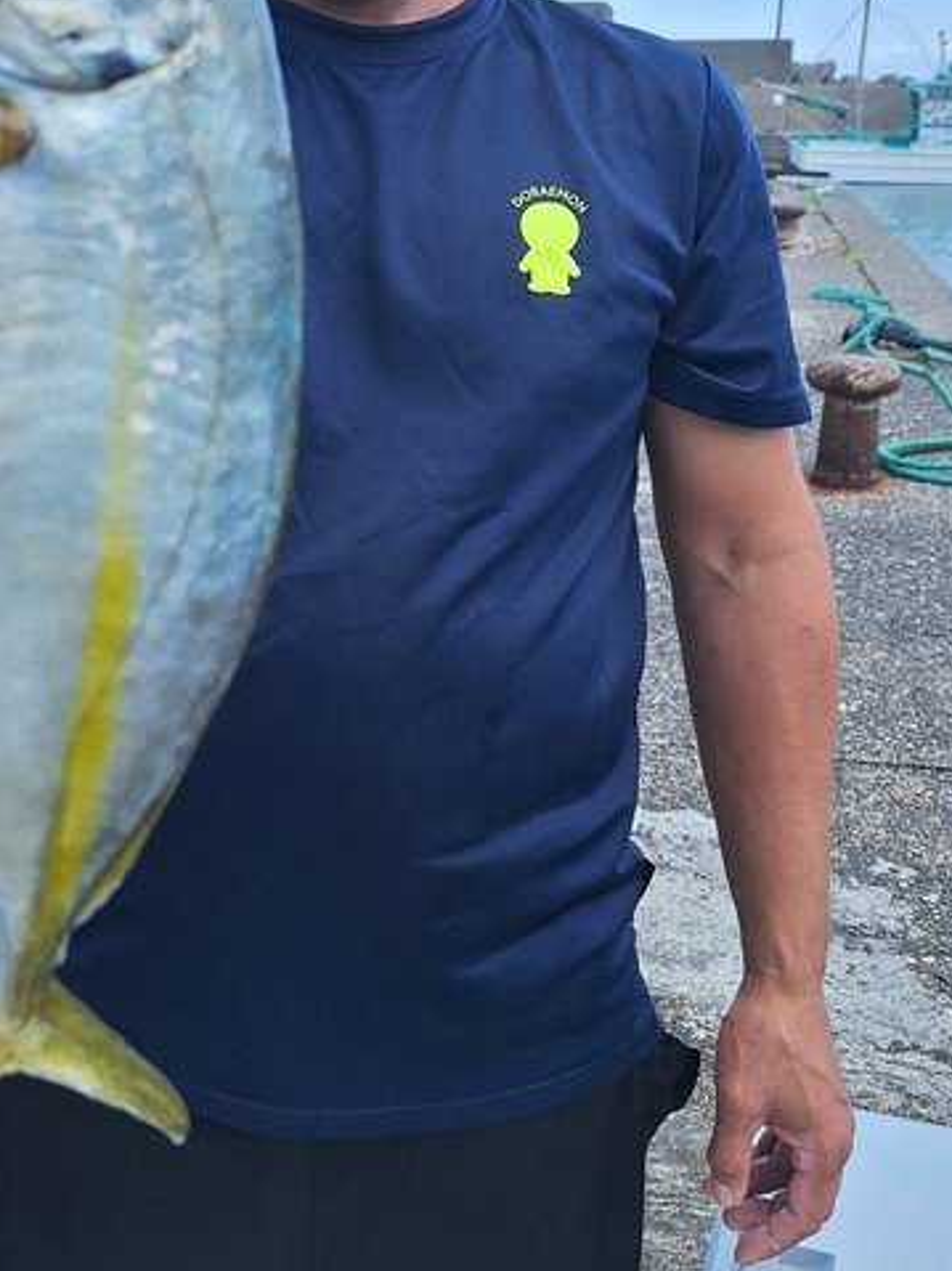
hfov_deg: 35.1
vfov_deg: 44.9
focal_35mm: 41
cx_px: 422
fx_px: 1504
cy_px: 393
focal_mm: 5.54
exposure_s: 1/1550
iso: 40
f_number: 1.8
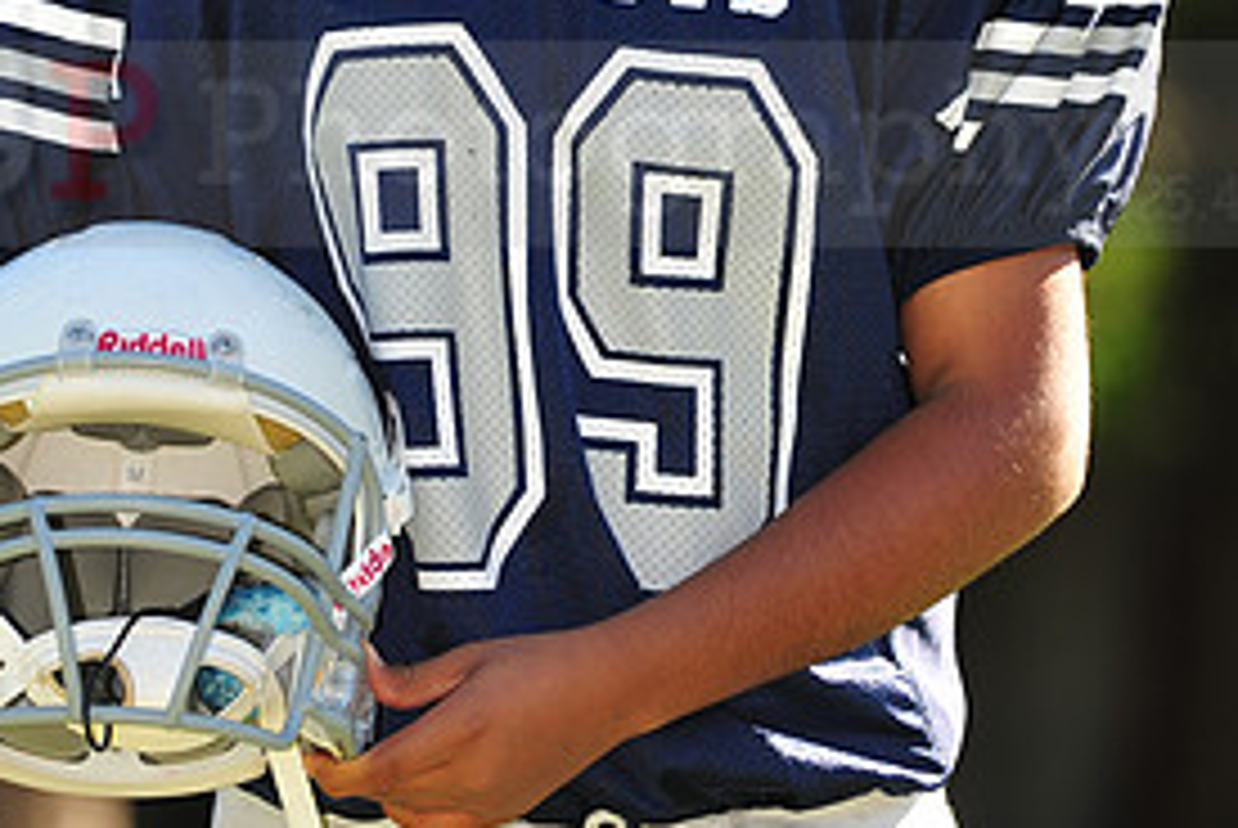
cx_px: 527
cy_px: 104
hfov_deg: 4.9
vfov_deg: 3.3
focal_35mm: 421
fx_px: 14493
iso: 200
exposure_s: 1/320
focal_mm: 200
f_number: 4.5
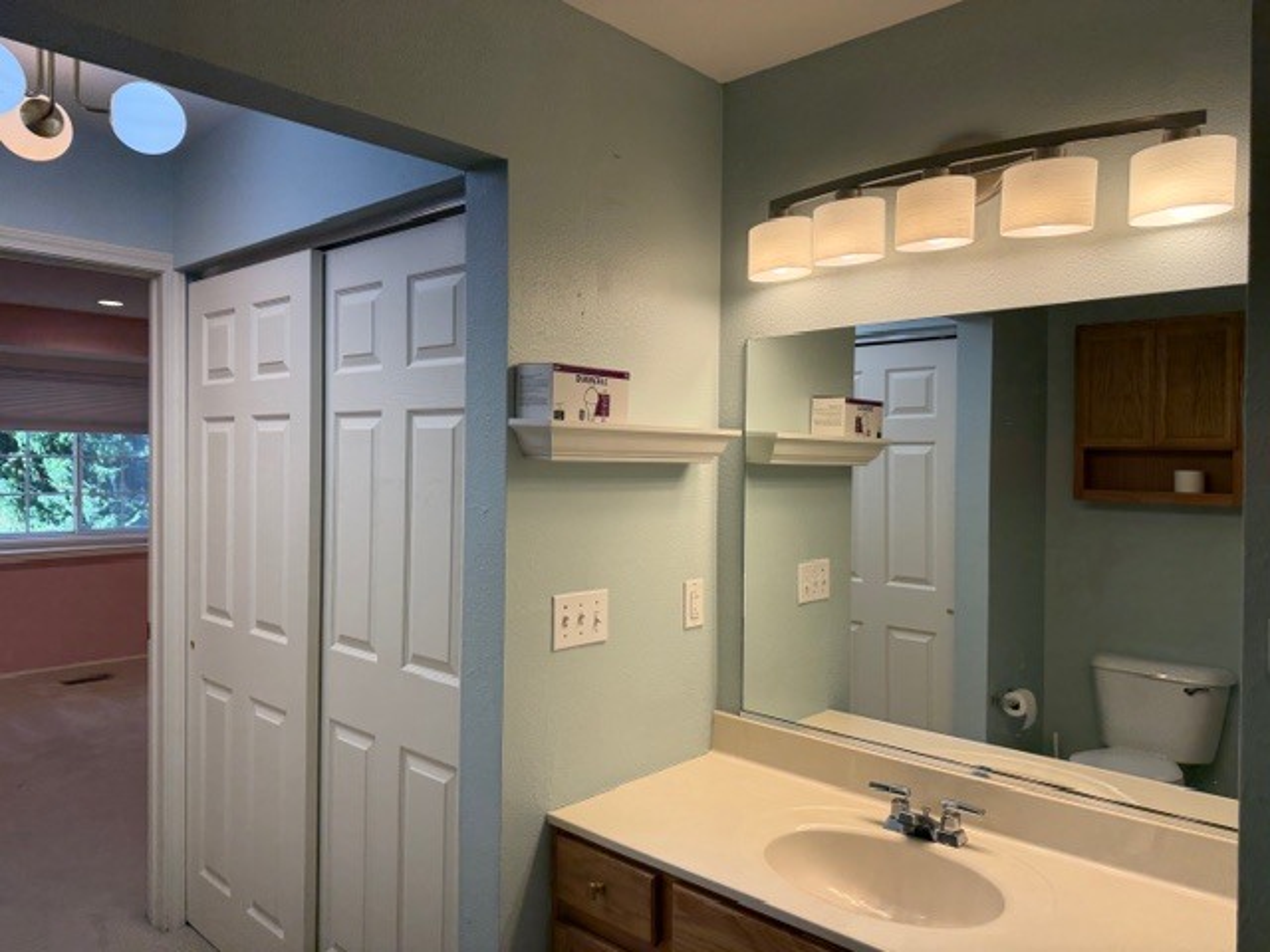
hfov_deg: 71.6
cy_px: 476
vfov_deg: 56.8
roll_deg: -0.3
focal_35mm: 24
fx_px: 881
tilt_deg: -0.6
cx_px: 635
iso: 100
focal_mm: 6.76
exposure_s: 1/193
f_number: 1.78
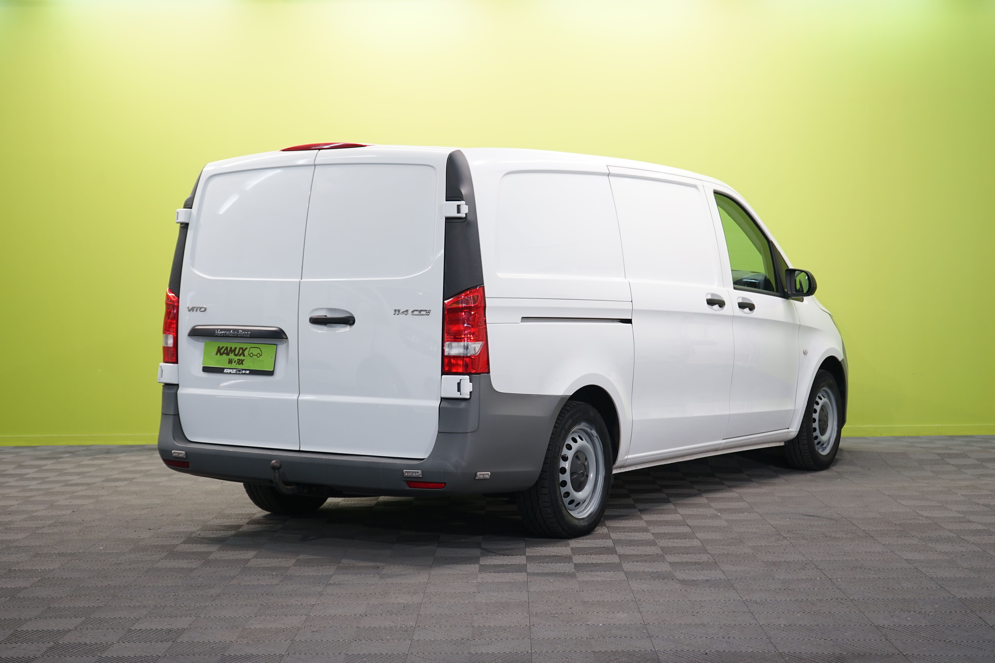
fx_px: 1520
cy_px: 332
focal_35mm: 55
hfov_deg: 36.2
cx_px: 498
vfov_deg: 24.6
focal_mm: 55
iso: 400
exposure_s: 1/25
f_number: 5.6
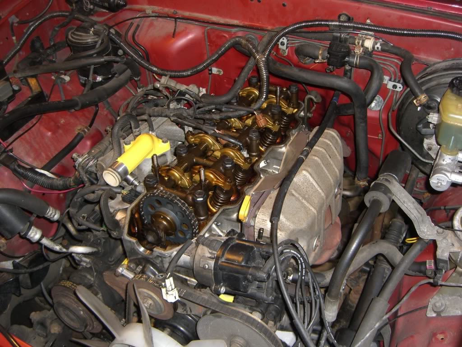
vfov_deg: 37.7
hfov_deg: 49.0
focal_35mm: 38
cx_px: 231
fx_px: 507
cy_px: 174
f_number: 2.8
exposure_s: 1/60
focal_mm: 7.9
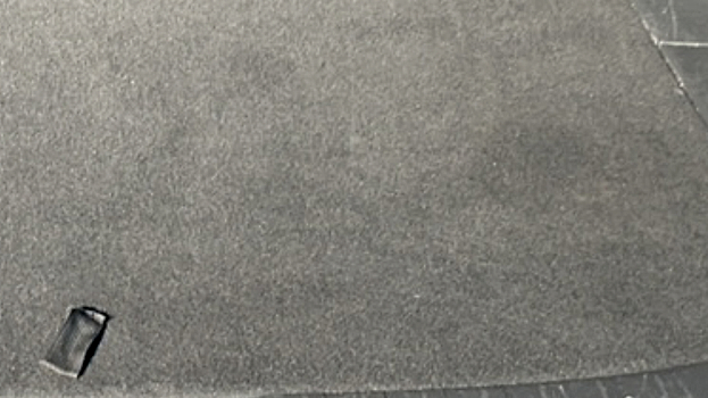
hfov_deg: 24.5
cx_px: 61
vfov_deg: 14.2
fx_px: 1576
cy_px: -5
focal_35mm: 84
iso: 20
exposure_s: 1/214
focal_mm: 3
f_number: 1.8
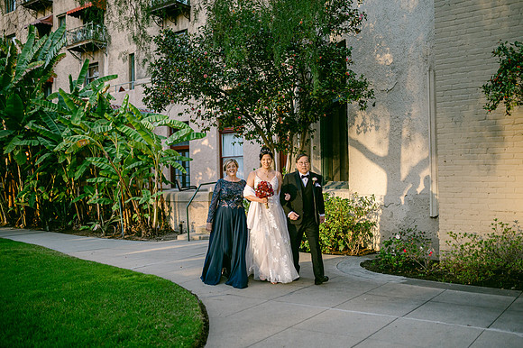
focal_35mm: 36
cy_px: 174
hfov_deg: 53.7
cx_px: 262
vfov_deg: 37.2
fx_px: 517
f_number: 1.4
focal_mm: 35
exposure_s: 1/3200
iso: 1000
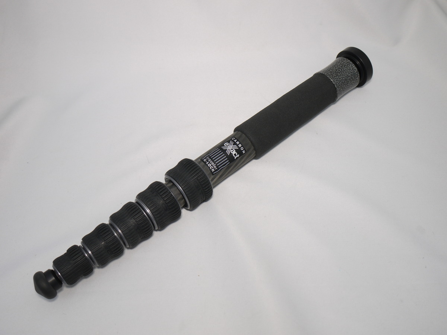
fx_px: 465
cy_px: 168
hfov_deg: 51.4
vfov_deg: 39.7
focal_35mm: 36
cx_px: 224
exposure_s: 1/40
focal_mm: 18
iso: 100
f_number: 5
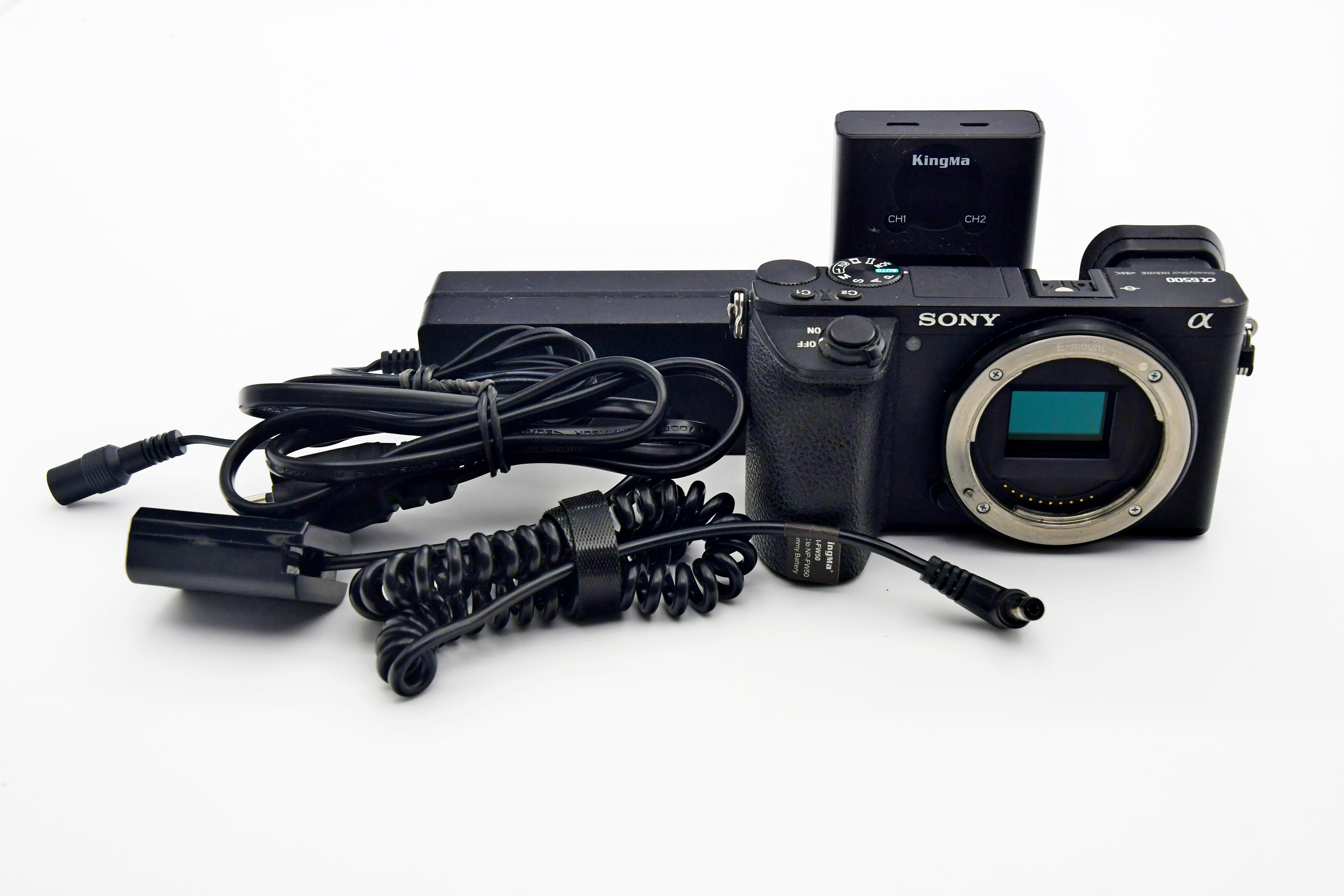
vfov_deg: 29.2
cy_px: 448
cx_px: 672
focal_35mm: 46
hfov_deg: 42.7
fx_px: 1717
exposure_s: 1/200
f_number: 9
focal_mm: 31
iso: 1250
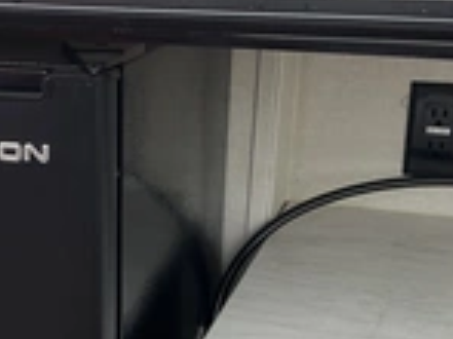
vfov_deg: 18.5
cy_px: 265
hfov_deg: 24.1
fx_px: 1033
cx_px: 46
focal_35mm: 79
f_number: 1.8
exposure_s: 1/386
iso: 25
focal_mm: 3
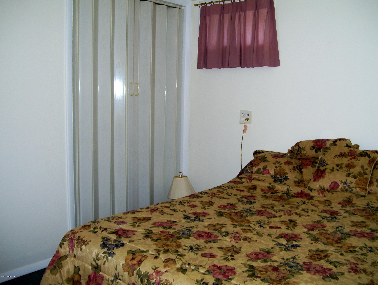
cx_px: 189
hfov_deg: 51.3
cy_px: 142
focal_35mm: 36
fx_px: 394
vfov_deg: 39.7
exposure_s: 1/60
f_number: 2.7
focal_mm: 6
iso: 80
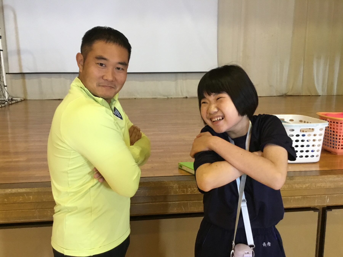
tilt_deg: -10.3
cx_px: 172
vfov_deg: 45.4
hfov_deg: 58.4
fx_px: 307
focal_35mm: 31
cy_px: 128
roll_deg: +0.2
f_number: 2.4
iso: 200
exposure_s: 1/20
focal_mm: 3.3
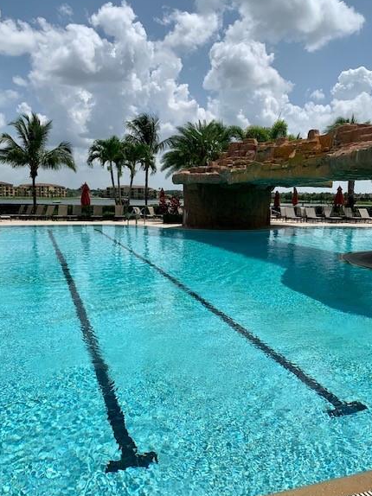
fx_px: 416
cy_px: 236
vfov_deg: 61.6
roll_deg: -0.5
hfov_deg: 48.2
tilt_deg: -4.3
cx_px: 177
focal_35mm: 29
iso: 25
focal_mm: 4.25
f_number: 1.8
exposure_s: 1/5714
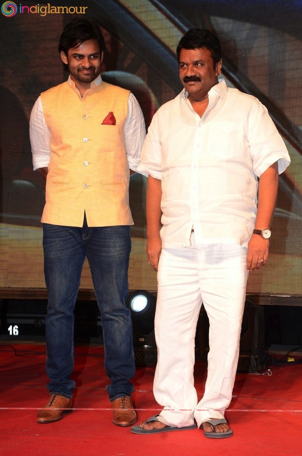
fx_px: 910
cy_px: 228
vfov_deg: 28.1
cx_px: 151
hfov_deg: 18.8
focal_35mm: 72
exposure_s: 1/125
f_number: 6.3
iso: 640
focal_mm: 48
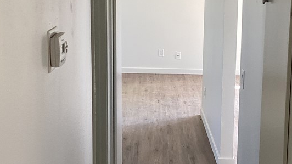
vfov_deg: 18.5
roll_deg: -2.1
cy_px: 55
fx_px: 503
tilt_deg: -8.7
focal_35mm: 65
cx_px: 155
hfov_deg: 32.4
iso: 50
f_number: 2.4
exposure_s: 1/60
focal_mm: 3.3
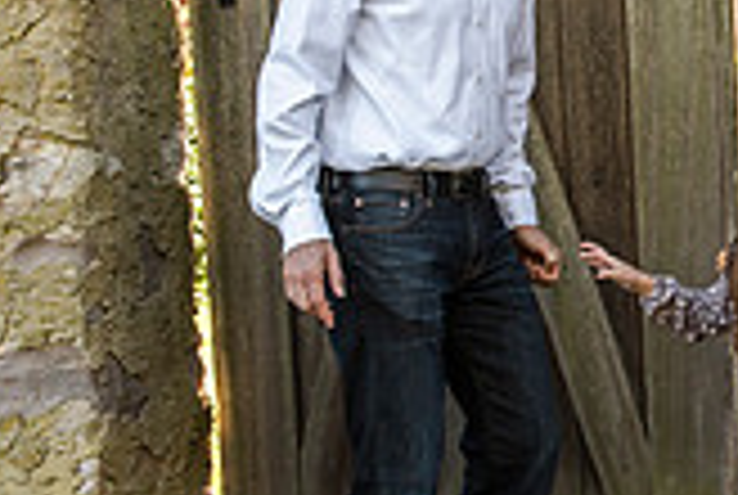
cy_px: 217
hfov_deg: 16.6
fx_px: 2423
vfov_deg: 11.7
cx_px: 864
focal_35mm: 118
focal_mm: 32
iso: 640
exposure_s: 1/400
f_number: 4.5
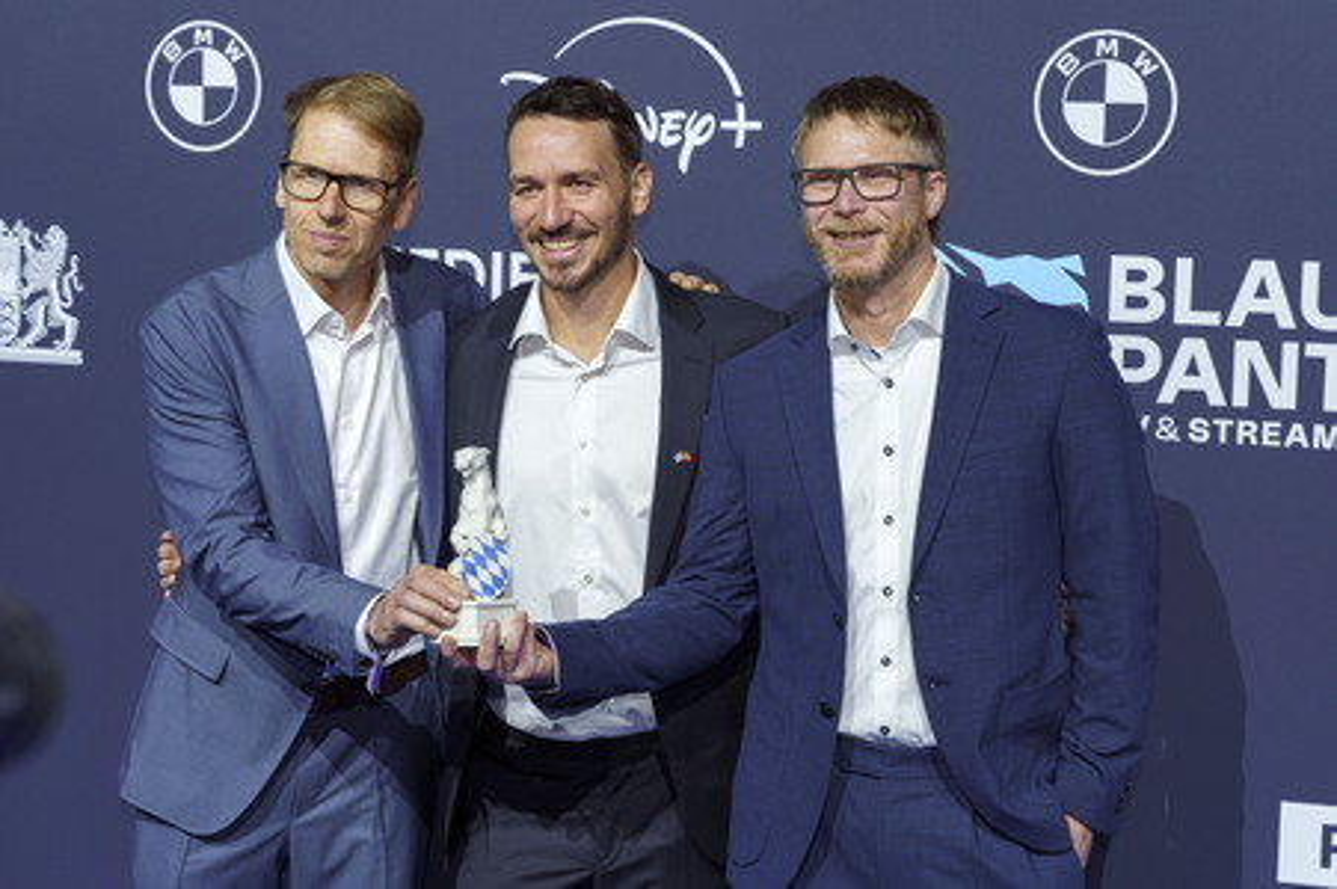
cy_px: 444
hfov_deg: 28.9
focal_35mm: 70
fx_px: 2598
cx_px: 668
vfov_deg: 19.4
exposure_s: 1/200
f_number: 4.5
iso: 1250
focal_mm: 70
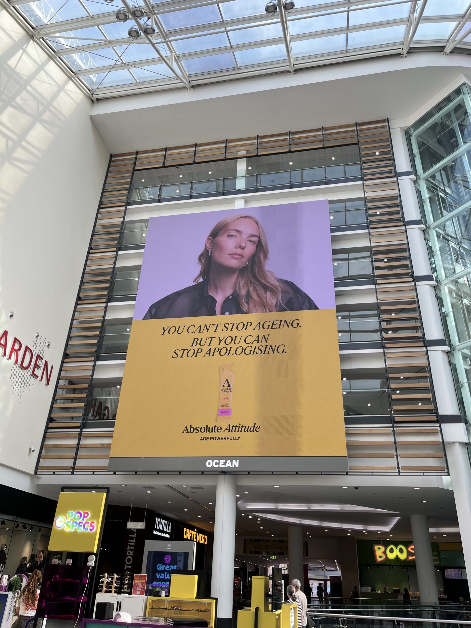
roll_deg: -1.8
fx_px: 472
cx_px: 236
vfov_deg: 67.3
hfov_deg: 53.1
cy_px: 314
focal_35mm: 26
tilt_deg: +29.2
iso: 50
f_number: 1.6
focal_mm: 5.1
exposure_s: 1/424
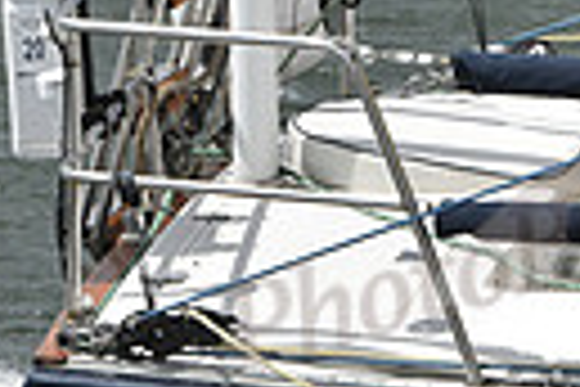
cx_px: 1097
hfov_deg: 3.6
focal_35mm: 564
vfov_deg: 2.4
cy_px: -43
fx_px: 9086
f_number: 9
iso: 320
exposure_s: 1/1250
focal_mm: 125
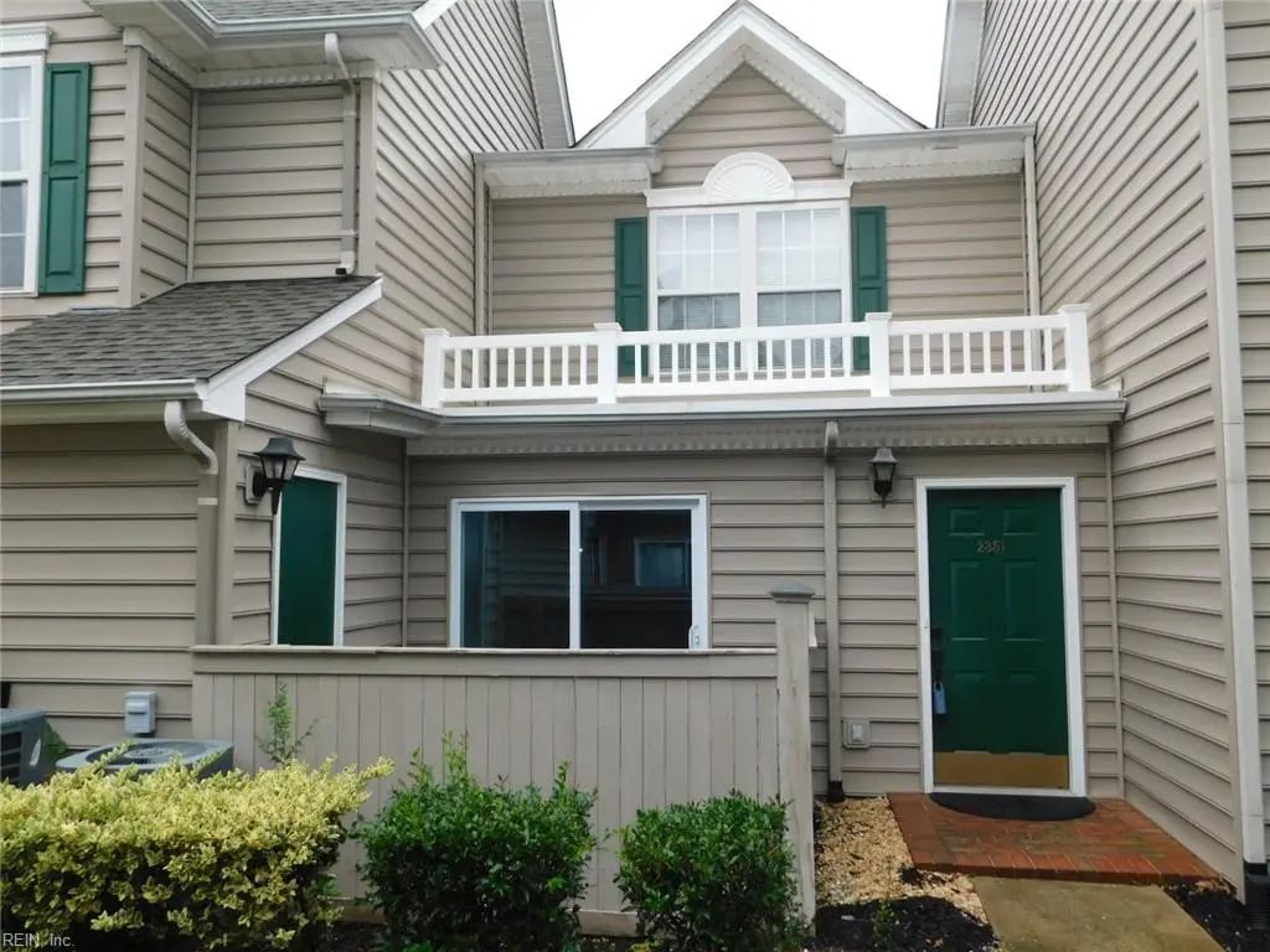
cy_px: 476
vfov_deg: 49.7
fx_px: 1027
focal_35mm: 28
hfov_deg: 63.4
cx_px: 635
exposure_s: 1/250
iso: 125
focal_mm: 4.9
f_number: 3.2
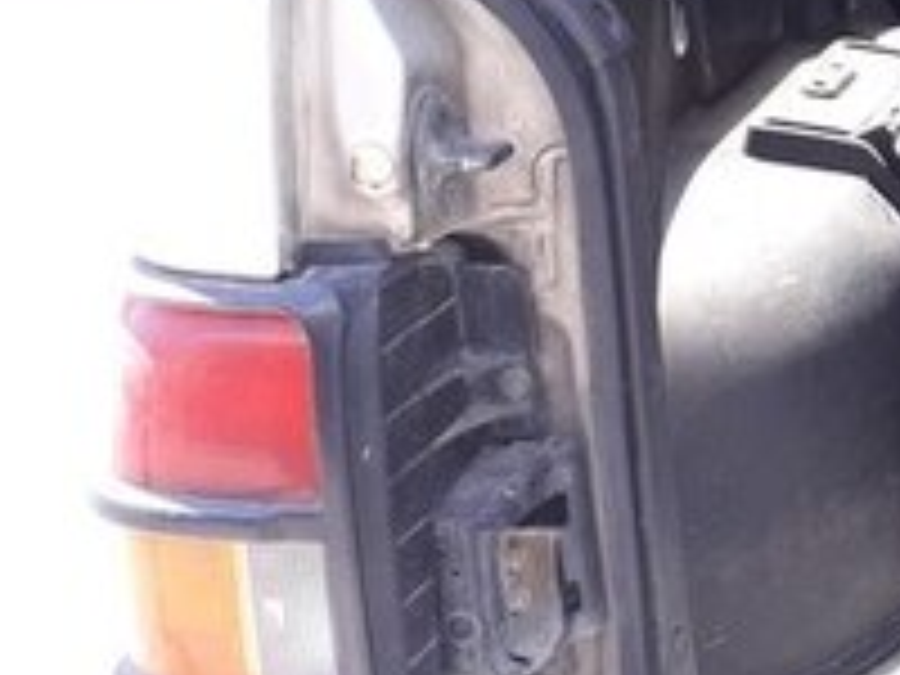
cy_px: 38
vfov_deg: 16.3
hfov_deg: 18.6
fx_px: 2314
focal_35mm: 89
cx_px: 1476
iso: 40
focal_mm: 3.6
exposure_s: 1/170
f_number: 1.9
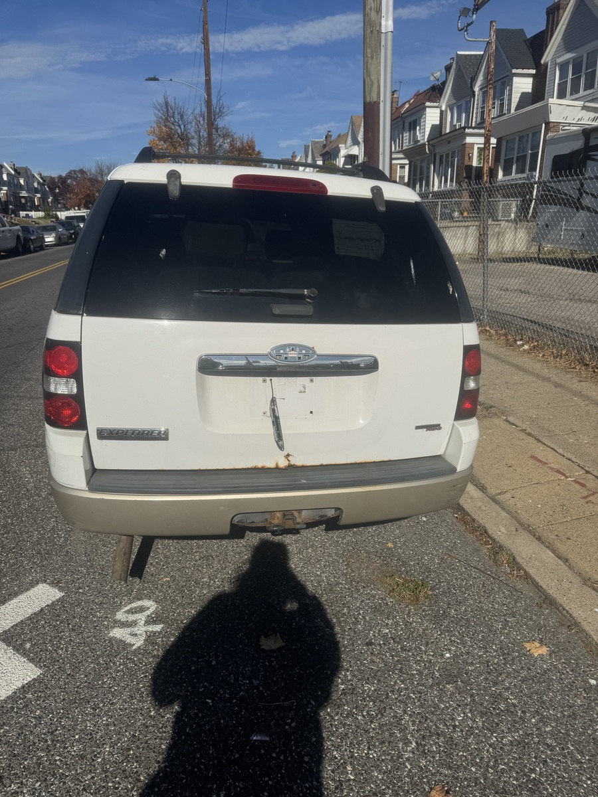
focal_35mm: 24
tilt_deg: -13.4
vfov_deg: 71.6
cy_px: 398
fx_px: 553
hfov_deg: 56.8
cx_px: 299
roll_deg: -0.4
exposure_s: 1/12346
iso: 80
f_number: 1.78
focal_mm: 6.76
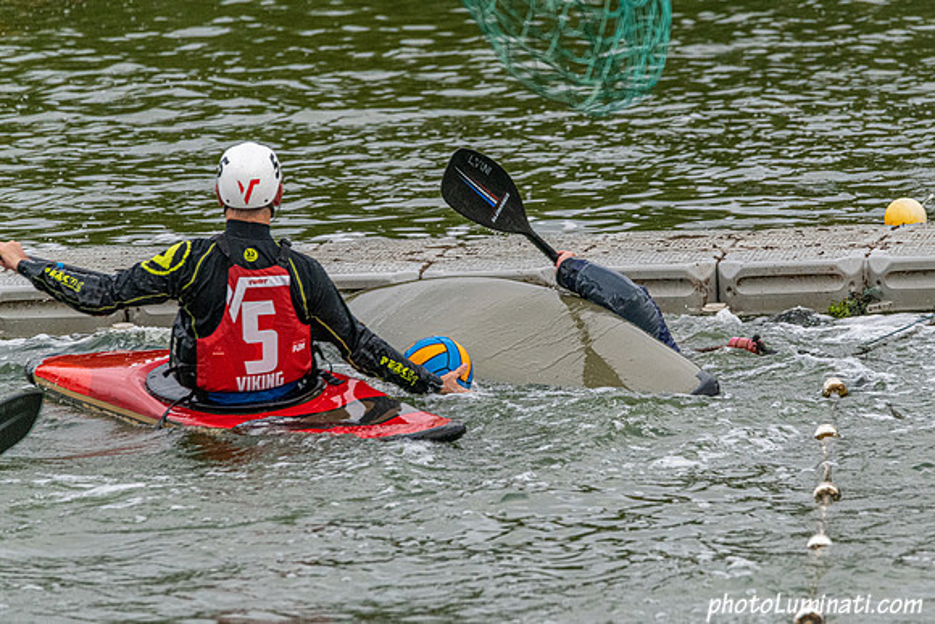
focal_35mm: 461
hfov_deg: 4.5
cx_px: 539
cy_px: 360
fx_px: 11986
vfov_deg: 3.0
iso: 3200
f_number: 9
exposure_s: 1/2000
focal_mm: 400
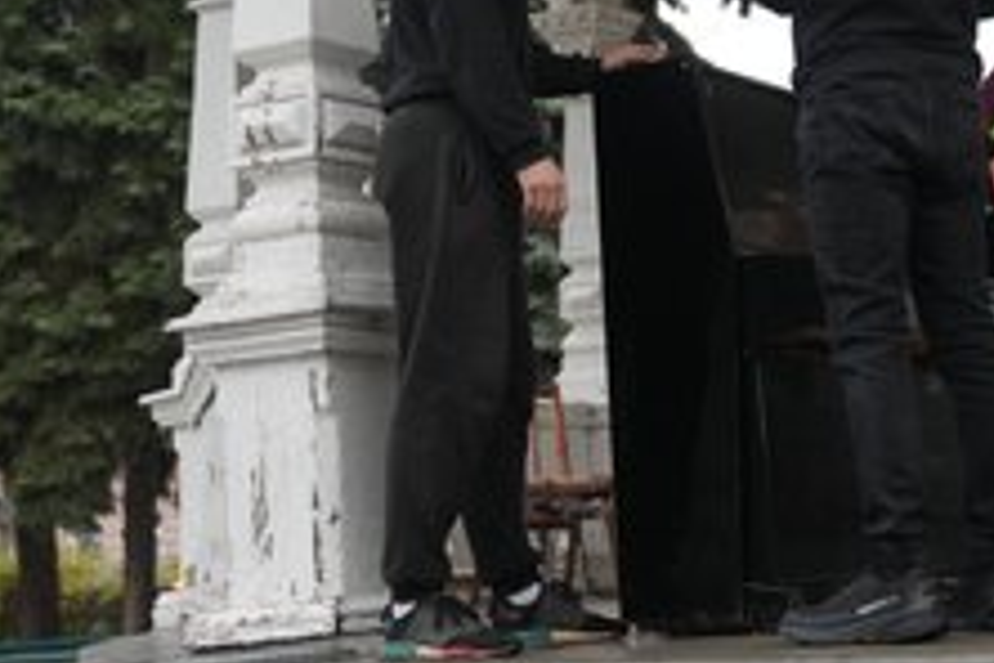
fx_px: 2043
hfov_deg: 27.1
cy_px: 195
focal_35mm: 74
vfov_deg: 18.3
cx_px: 707
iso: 500
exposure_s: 1/125
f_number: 2.8
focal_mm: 41
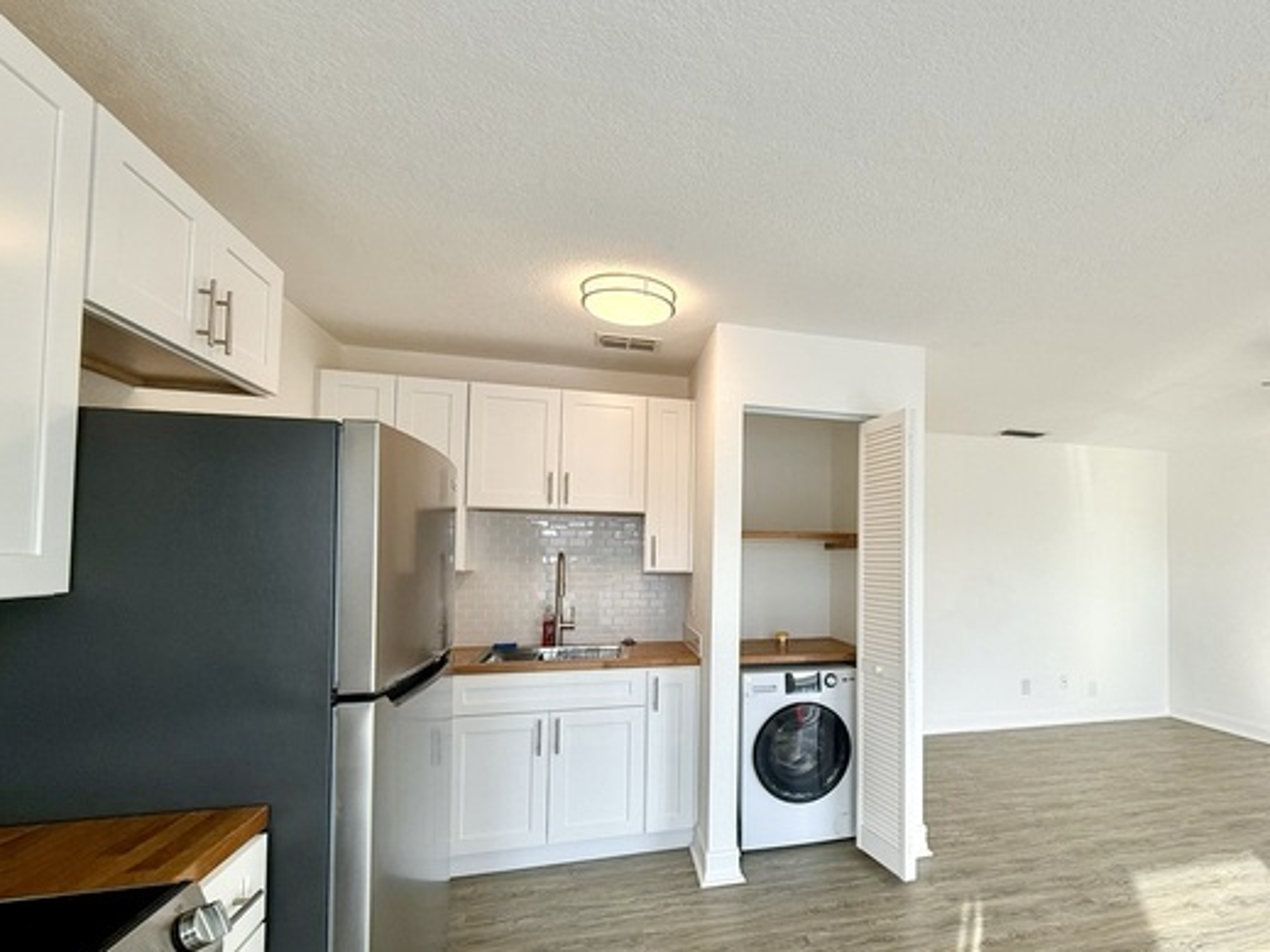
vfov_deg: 71.3
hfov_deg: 86.0
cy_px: 536
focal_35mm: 18
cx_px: 794
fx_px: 660
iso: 64
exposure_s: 1/134
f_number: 2.2
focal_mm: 2.22
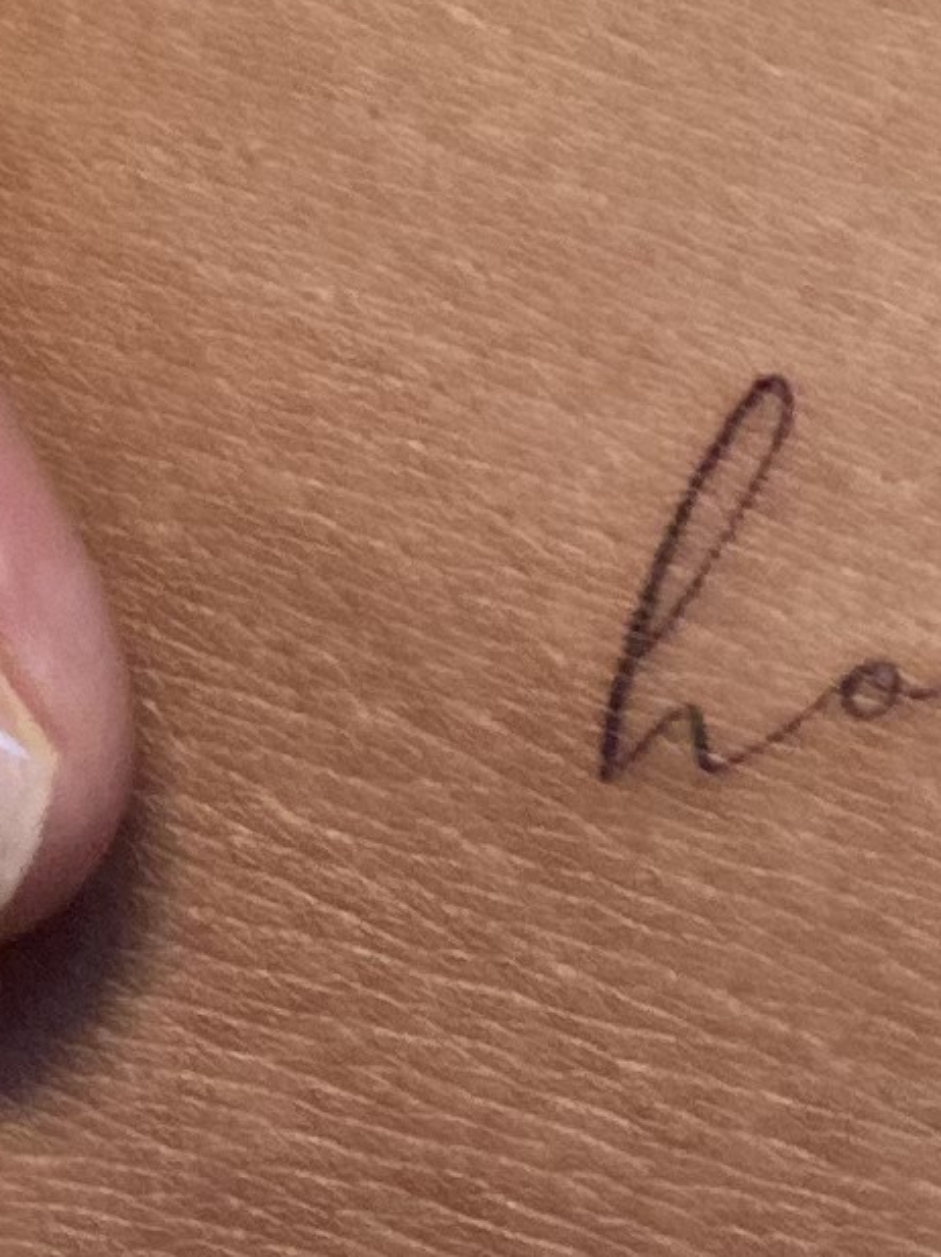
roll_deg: +2.2
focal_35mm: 340
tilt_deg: -1.3
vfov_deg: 5.8
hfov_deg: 4.4
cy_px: -224
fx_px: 12336
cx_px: 605
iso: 200
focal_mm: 6
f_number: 2
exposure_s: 1/120
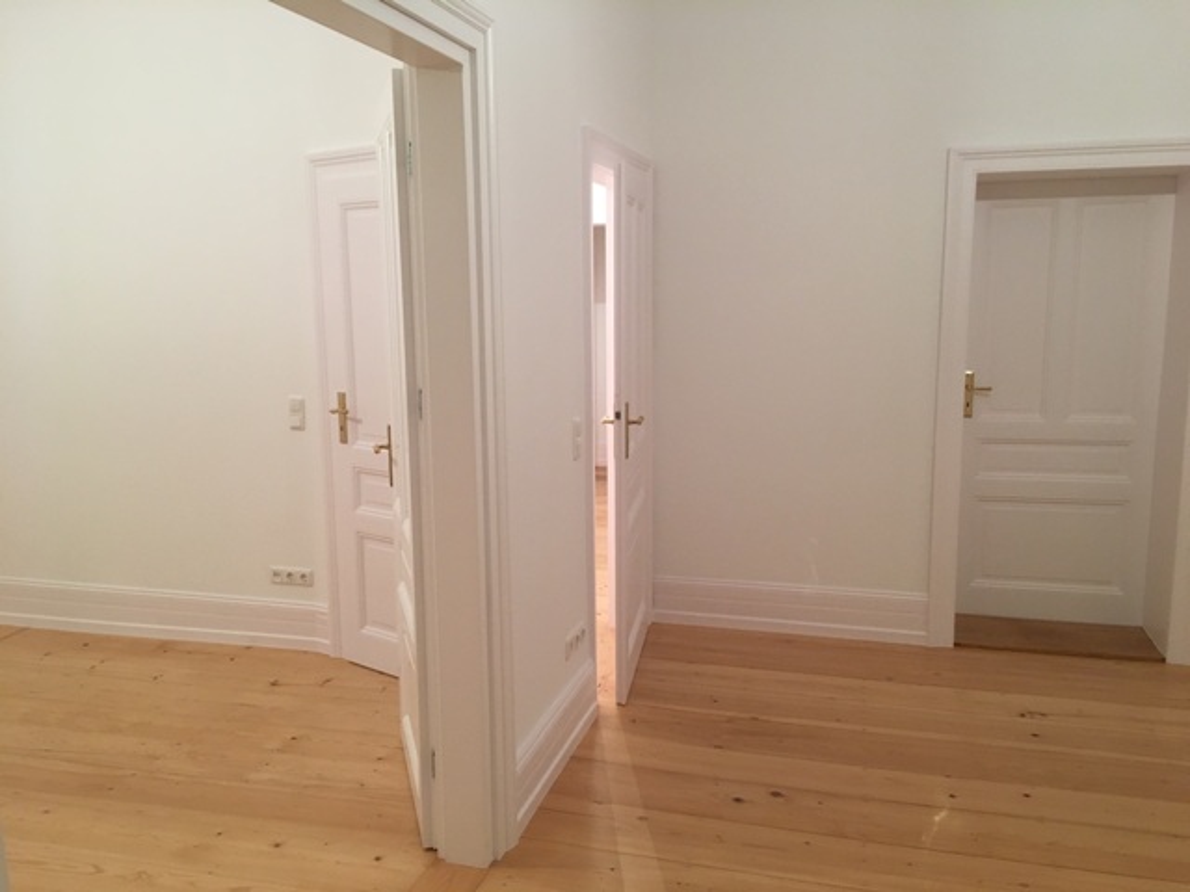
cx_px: 595
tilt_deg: -9.1
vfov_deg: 48.2
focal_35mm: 29
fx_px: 997
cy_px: 446
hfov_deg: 61.7
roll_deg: -0.3
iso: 125
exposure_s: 1/33
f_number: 2.2
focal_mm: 4.15
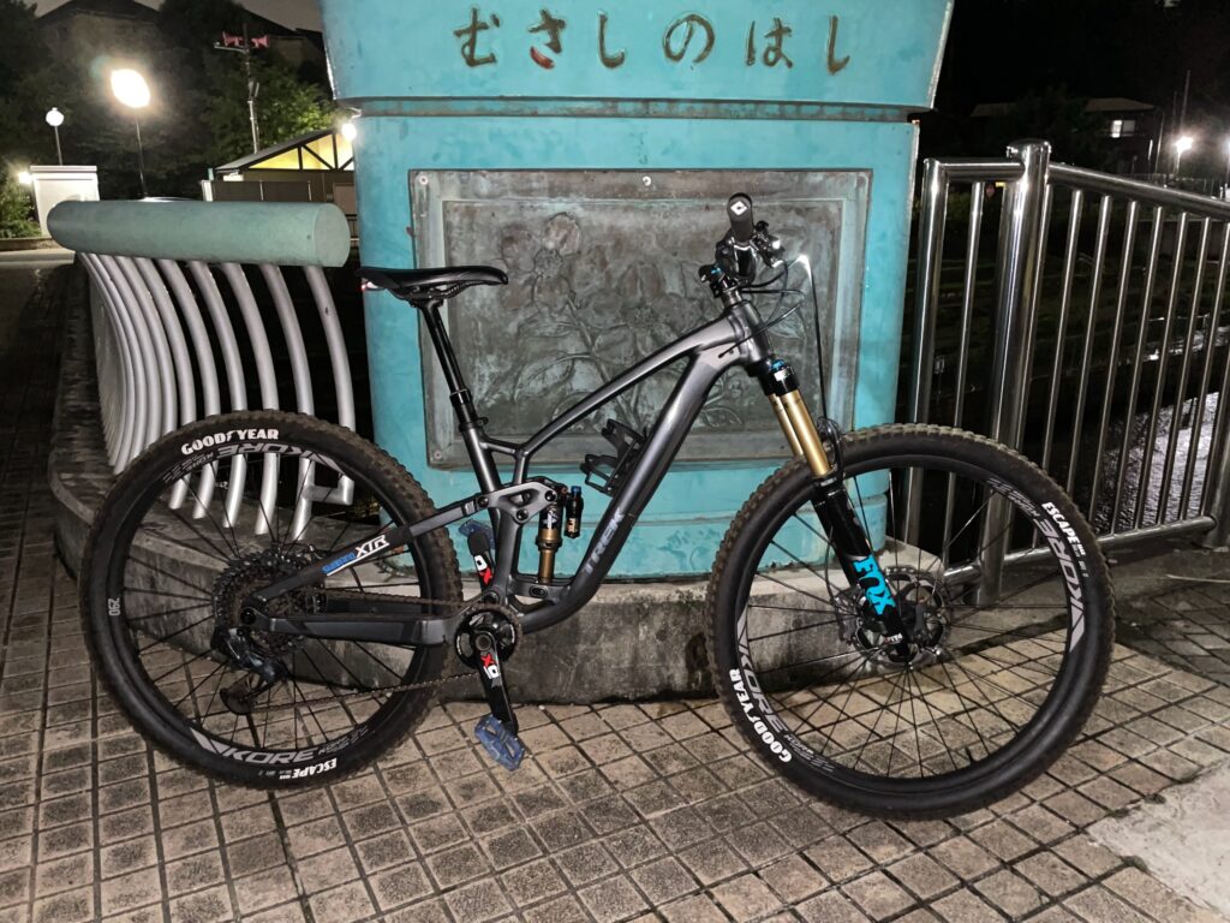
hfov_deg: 67.3
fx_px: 924
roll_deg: +0.4
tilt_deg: -15.9
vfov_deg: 53.1
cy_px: 462
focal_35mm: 26
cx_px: 615
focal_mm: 4.2
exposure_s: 1/4
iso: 320
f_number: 1.6
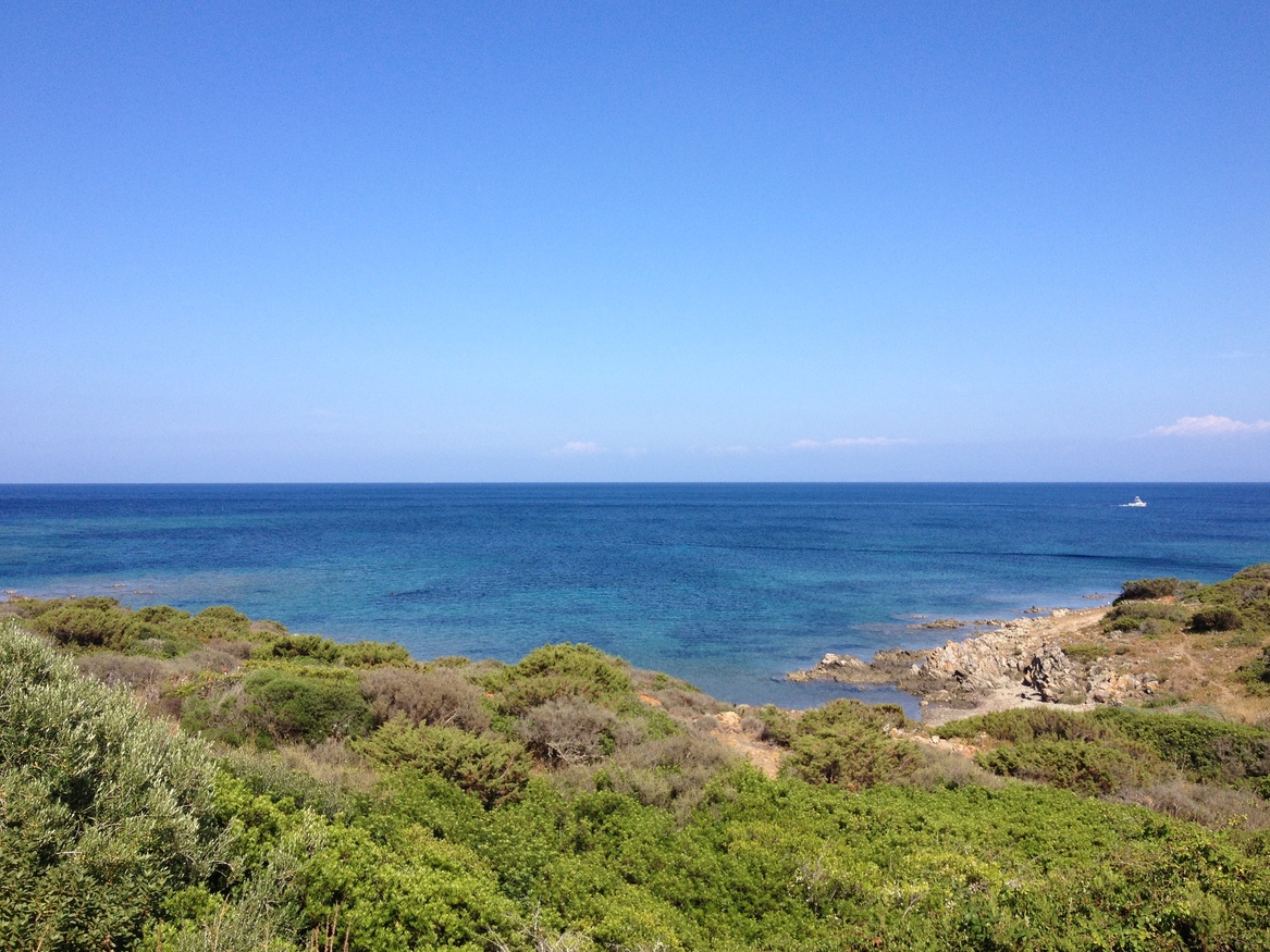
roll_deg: +0.6
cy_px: 467
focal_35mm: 36
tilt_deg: -2.7
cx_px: 652
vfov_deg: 39.6
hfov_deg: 51.4
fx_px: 1321
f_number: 2.4
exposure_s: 1/1534
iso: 50
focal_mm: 4.28
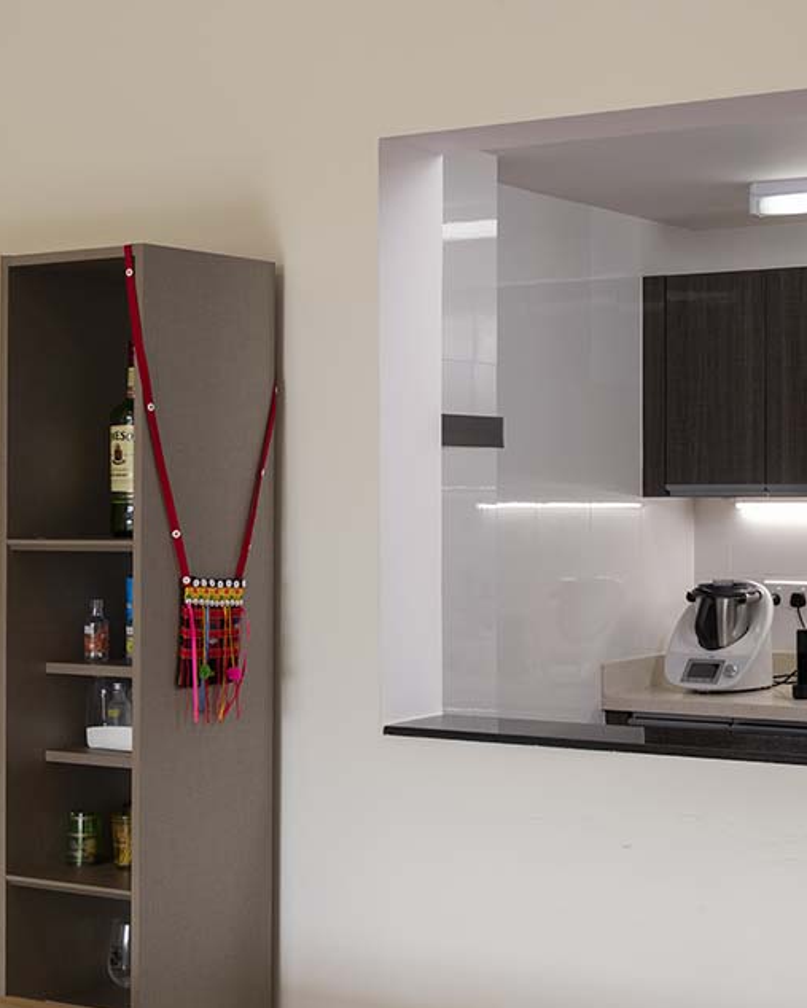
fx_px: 1909
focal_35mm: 64
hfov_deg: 23.6
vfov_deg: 29.6
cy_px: 506
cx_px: 632
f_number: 11
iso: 64
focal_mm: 45
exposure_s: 1/2
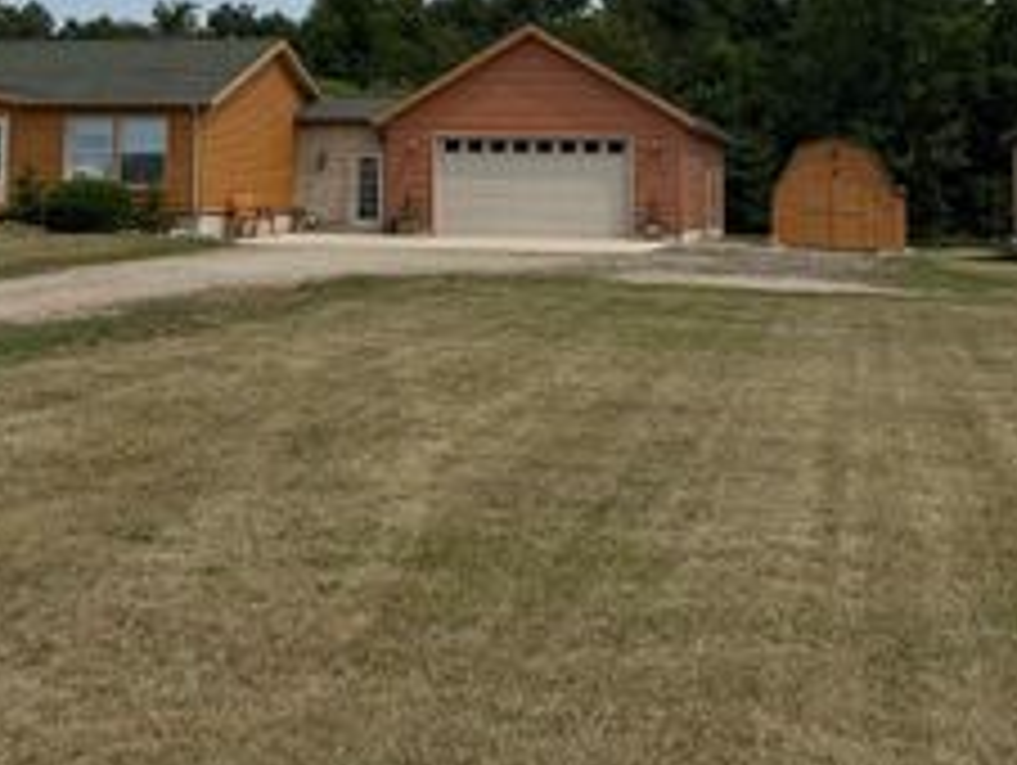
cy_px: 43
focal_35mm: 53
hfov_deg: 36.1
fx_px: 1559
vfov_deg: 26.4
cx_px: 446
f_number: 1.78
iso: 80
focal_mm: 6.76
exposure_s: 1/9009
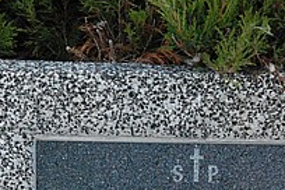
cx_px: 89
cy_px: 194
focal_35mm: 245
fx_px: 1939
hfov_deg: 8.4
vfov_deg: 5.6
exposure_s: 1/400
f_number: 10
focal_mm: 52
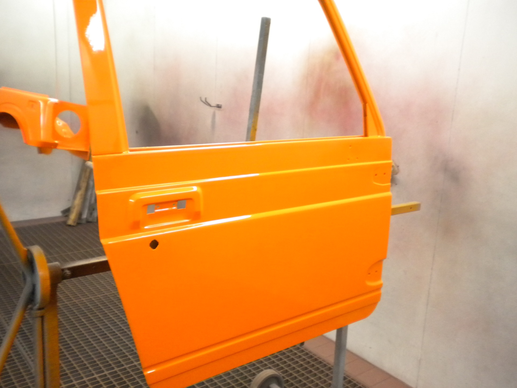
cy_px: 194
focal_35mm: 35
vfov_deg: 40.7
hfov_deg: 52.6
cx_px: 258
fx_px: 523
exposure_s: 1/118
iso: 400
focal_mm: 6.3
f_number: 3.1
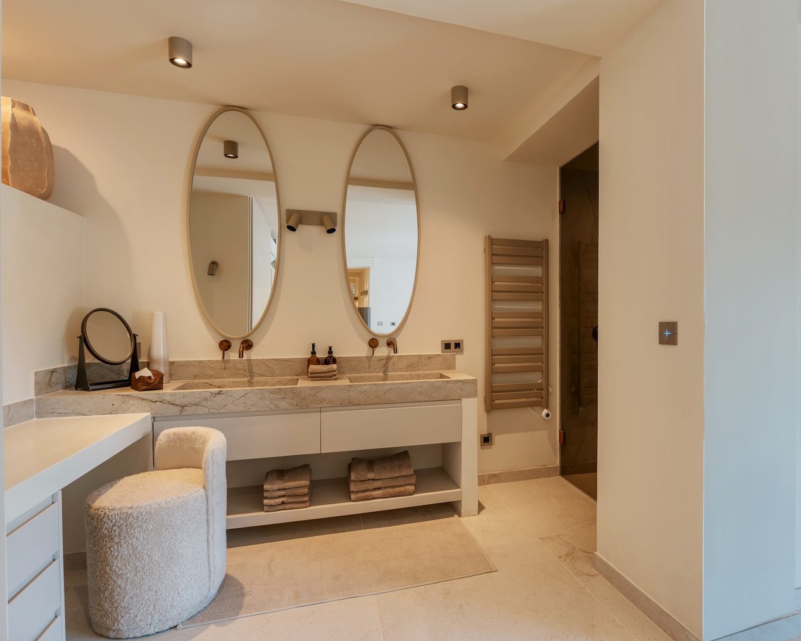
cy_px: 319
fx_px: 464
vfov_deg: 69.2
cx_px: 463
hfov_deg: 81.0
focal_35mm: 20
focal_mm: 16.5
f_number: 9
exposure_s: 1/5
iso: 125
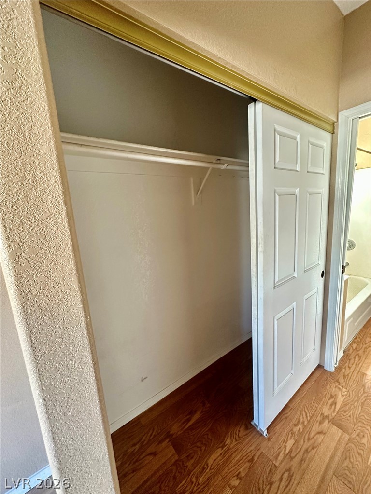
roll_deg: +5.4
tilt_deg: -7.7
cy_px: 247
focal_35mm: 14
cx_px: 186
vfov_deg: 102.1
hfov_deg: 85.7
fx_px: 200
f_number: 2.2
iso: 500
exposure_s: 1/60
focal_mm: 2.22
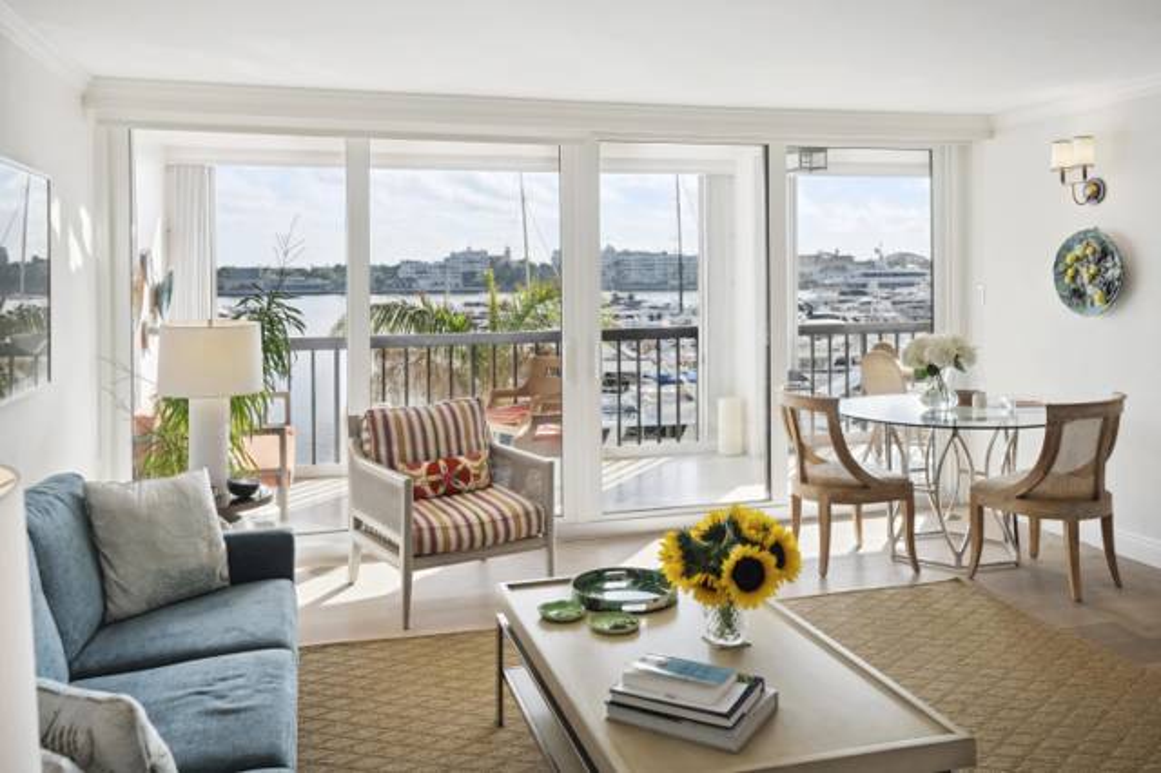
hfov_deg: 63.7
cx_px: 580
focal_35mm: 29
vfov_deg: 44.9
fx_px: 935
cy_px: 386
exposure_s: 1/125
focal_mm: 29
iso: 400
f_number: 8
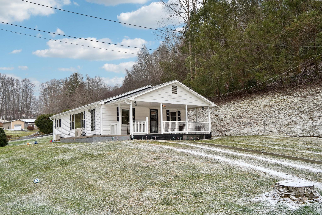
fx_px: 268
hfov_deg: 61.9
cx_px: 161
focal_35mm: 30
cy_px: 108
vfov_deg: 43.6
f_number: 8
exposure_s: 1/50
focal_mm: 30
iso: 100
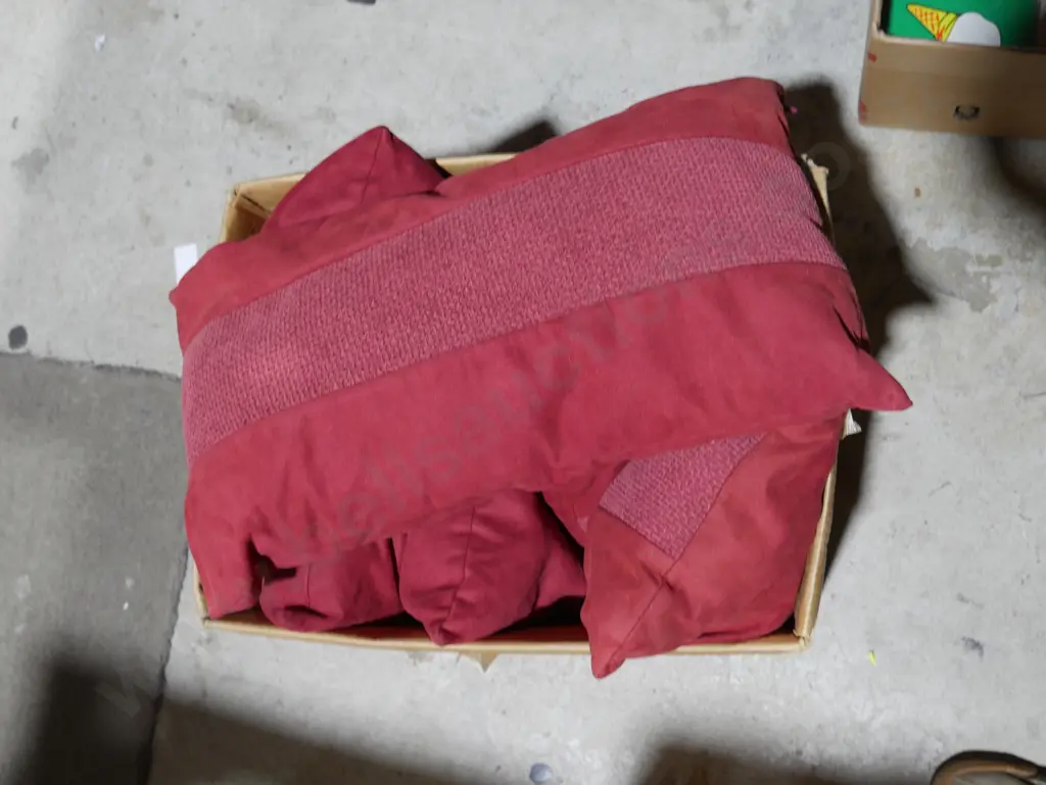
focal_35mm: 40
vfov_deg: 36.0
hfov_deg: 46.8
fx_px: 1209
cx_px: 523
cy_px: 392
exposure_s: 1/60
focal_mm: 20
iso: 500
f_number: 4.4
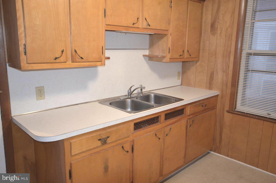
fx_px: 230
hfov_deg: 62.0
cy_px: 92
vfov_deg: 43.4
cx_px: 138
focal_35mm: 30
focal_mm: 20
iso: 2000
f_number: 3.5
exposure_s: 1/60
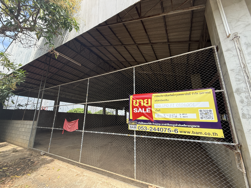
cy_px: 94
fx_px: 102
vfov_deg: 85.7
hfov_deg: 102.1
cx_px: 126
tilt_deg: +14.9
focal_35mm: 14
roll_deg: -0.3
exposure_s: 1/506
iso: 50
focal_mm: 2.22
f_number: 2.2
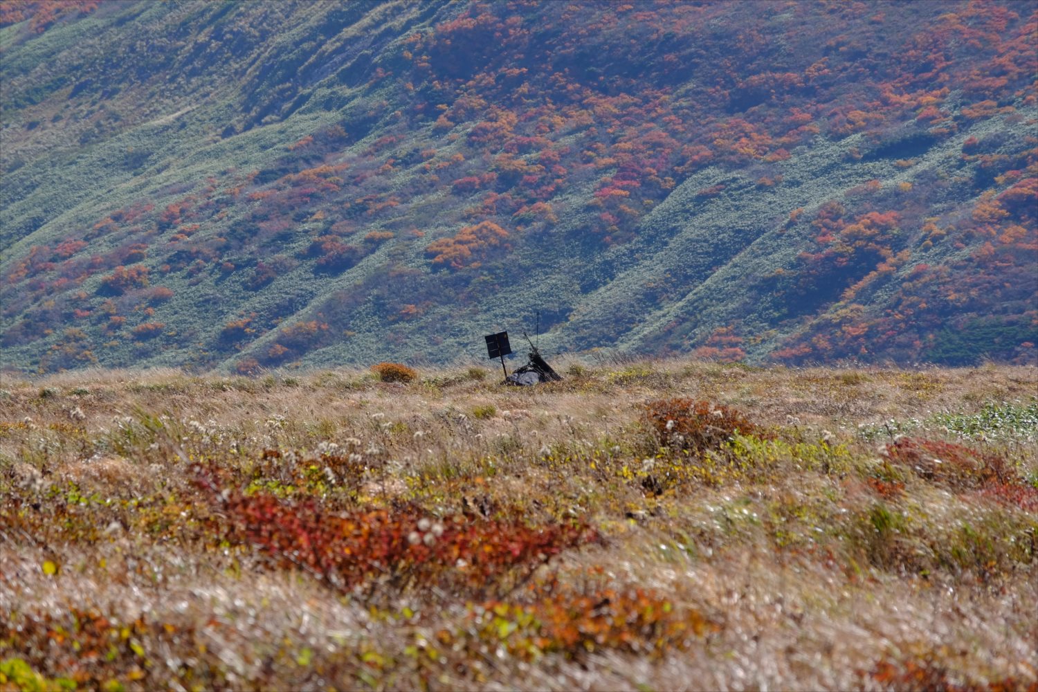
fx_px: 5853
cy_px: 346
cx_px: 519
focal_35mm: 203
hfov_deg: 10.1
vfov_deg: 6.8
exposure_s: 1/320
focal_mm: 135
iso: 200
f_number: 8
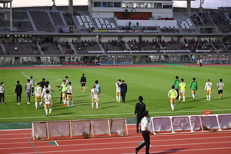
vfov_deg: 18.2
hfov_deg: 27.0
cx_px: 116
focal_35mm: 75
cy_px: 77
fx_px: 481
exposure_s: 1/125
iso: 720
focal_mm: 50
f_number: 4.5
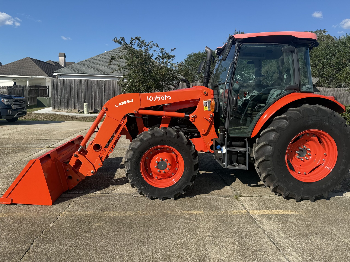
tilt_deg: -8.9
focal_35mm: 24
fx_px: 243
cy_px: 131
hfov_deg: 71.6
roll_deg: -2.1
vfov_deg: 56.8
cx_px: 175
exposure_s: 1/3759
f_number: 1.78
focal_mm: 6.76
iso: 80
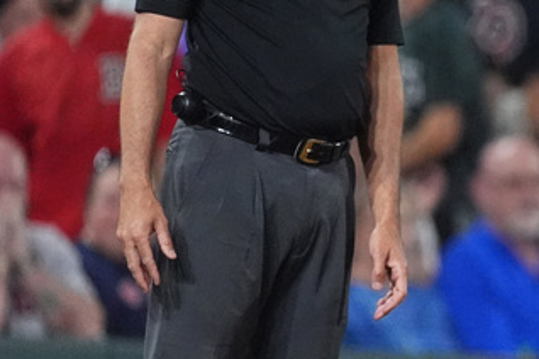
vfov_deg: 0.7
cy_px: 183
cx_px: 790
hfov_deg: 1.1
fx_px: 28939
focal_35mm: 1933
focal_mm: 600
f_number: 4
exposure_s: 1/2000
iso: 6400
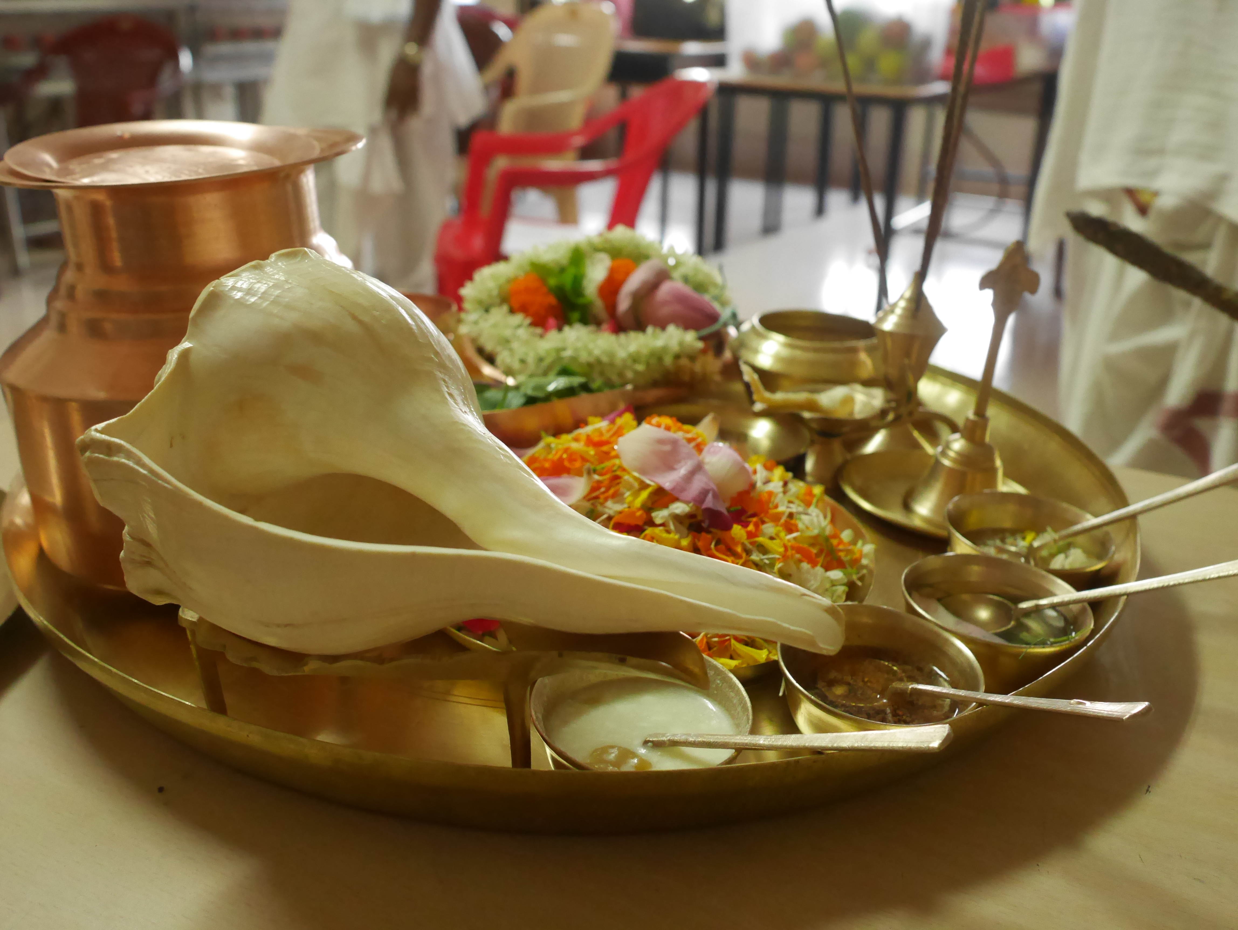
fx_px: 1216
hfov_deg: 53.9
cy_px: 465
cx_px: 619
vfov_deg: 41.8
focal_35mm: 34
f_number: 4.5
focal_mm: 17
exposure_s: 1/80
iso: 3200
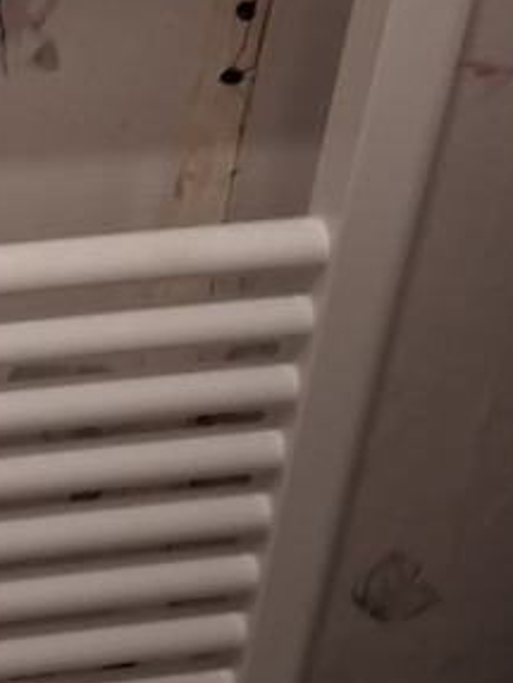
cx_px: -255
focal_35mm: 109
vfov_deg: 17.5
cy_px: -48
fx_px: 2151
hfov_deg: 12.9
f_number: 1.8
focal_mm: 3.98
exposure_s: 1/50
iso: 400
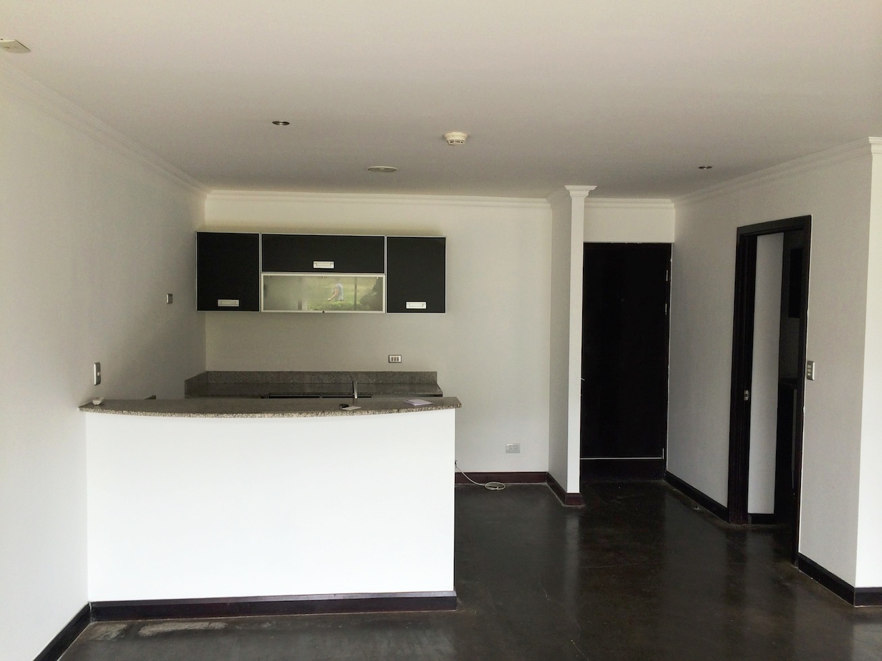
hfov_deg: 60.0
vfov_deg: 46.8
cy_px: 330
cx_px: 441
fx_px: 764
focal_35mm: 30
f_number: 2.2
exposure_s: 1/60
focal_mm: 4.12
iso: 50
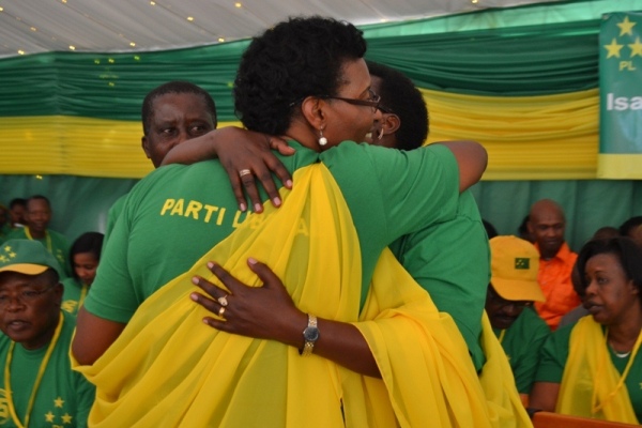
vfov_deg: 23.8
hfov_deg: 35.1
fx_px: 1016
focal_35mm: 57
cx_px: 321
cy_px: 214
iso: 800
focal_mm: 38
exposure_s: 1/60
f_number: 4.8
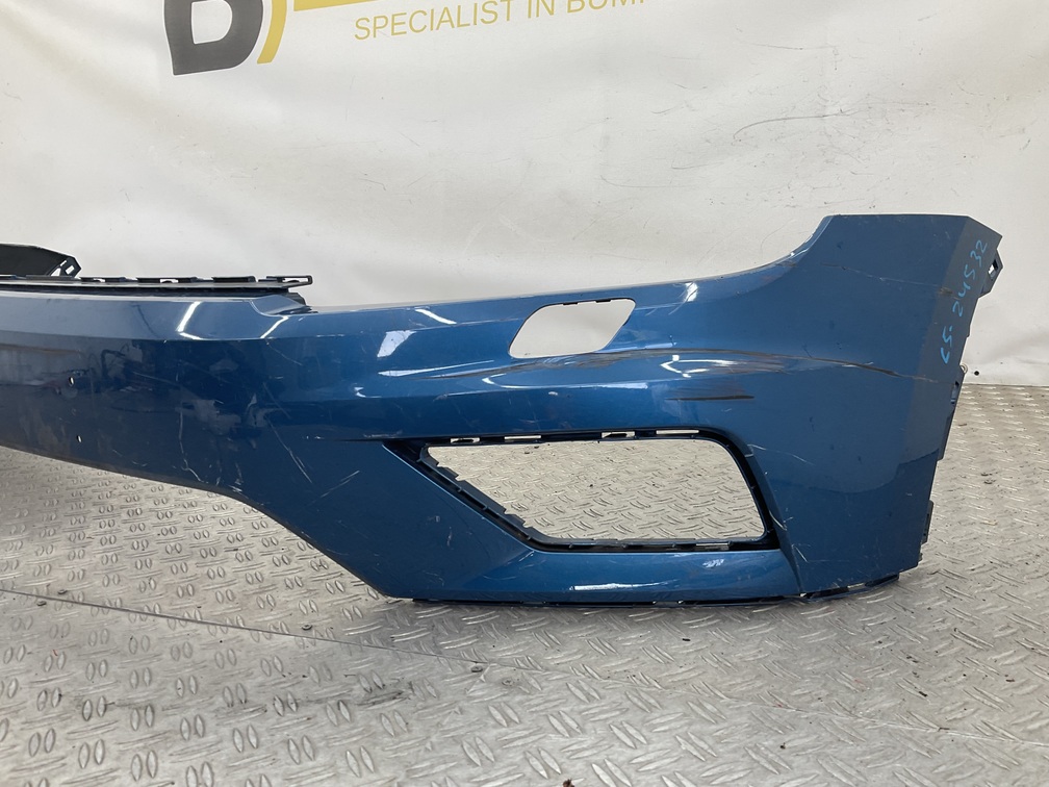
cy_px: 394
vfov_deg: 48.2
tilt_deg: -10.8
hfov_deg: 61.7
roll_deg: +0.2
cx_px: 524
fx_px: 879
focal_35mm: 29
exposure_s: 1/120
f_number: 1.8
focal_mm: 3
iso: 25
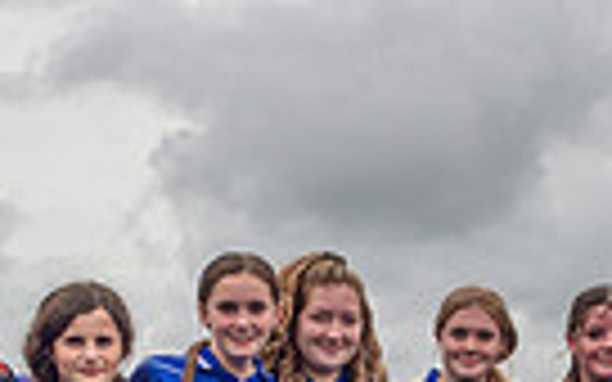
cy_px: 589
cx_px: 370
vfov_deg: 9.8
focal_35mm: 129
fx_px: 2152
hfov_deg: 16.2
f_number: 6.3
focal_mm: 24
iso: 100
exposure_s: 1/100
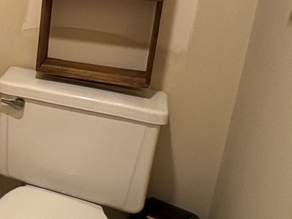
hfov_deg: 26.7
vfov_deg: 26.0
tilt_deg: -15.4
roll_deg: -0.2
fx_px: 464
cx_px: -128
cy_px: 38
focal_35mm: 55
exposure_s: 1/60
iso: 200
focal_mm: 2.22
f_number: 2.2
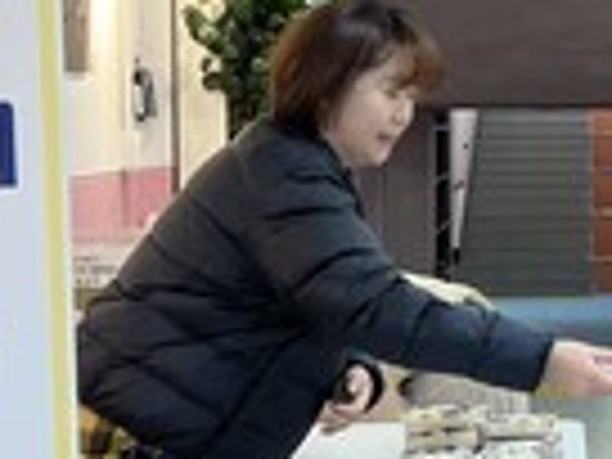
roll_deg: -1.2
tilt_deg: -3.5
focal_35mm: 115
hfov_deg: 16.6
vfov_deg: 12.9
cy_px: 135
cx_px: 657
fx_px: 2033
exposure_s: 1/120
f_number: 1.5
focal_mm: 5.7
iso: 64
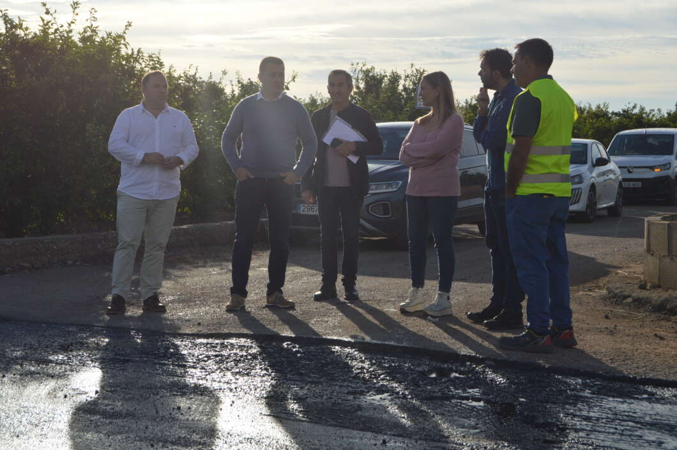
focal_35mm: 60
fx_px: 1127
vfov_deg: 22.6
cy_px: 225
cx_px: 338
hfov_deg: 33.4
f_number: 9
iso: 100
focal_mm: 40
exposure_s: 1/320
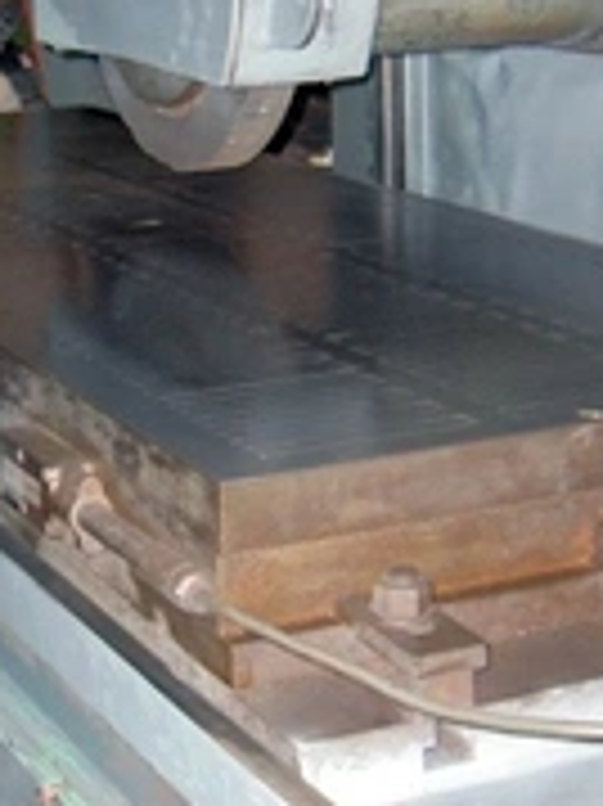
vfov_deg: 22.5
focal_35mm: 87
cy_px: 313
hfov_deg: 16.9
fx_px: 2023
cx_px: 151
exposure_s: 1/60
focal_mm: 8
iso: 100
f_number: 2.8
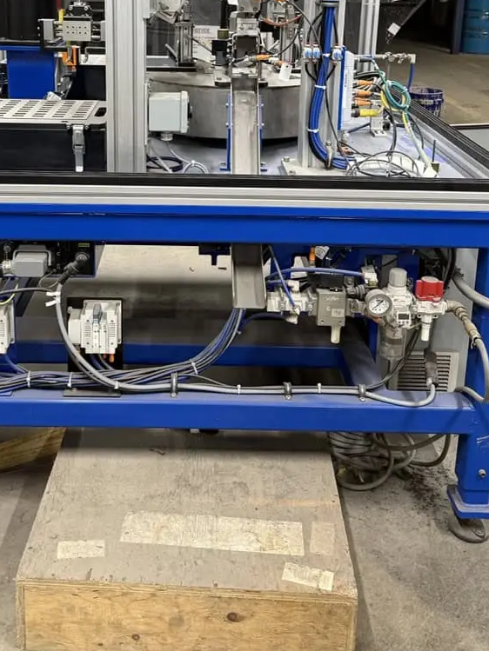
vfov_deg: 43.7
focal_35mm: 41
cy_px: 134
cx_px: 184
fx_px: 772
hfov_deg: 35.0
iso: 250
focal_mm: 6.8
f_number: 1.8
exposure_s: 1/60
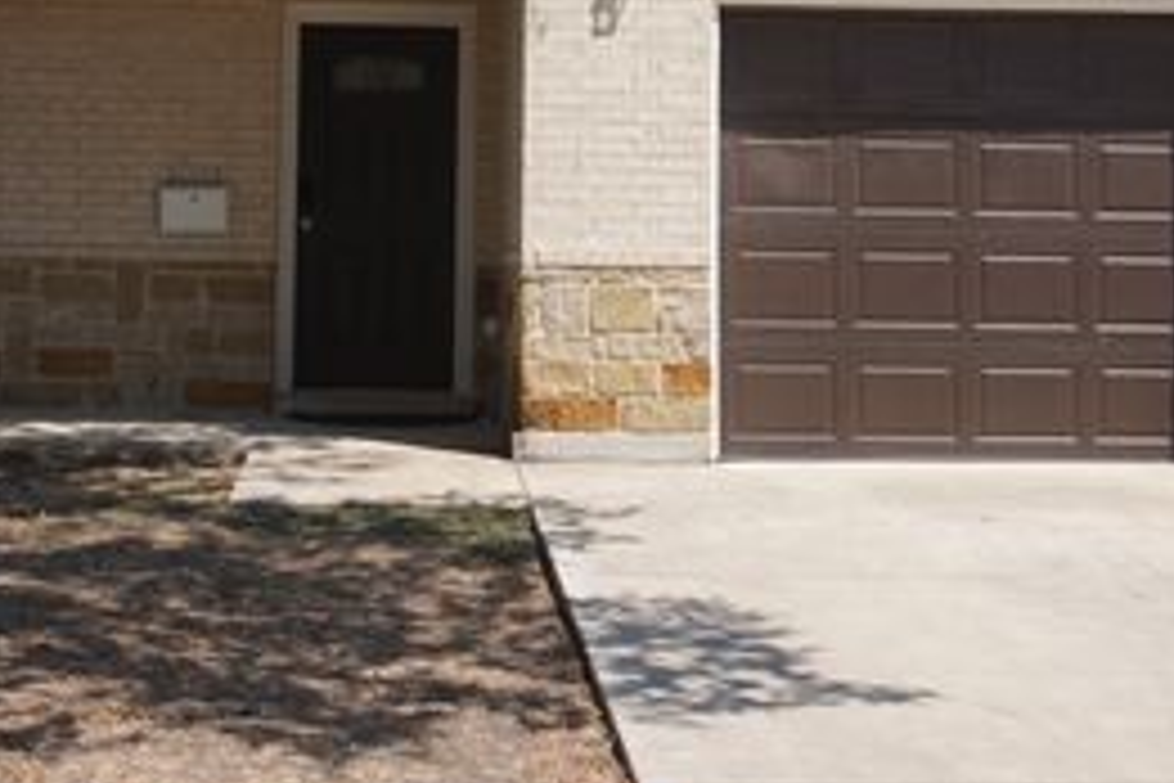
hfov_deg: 29.2
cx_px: 522
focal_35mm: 69
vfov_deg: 19.4
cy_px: 88
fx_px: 2250
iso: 100
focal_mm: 24
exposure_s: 1/250
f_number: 8
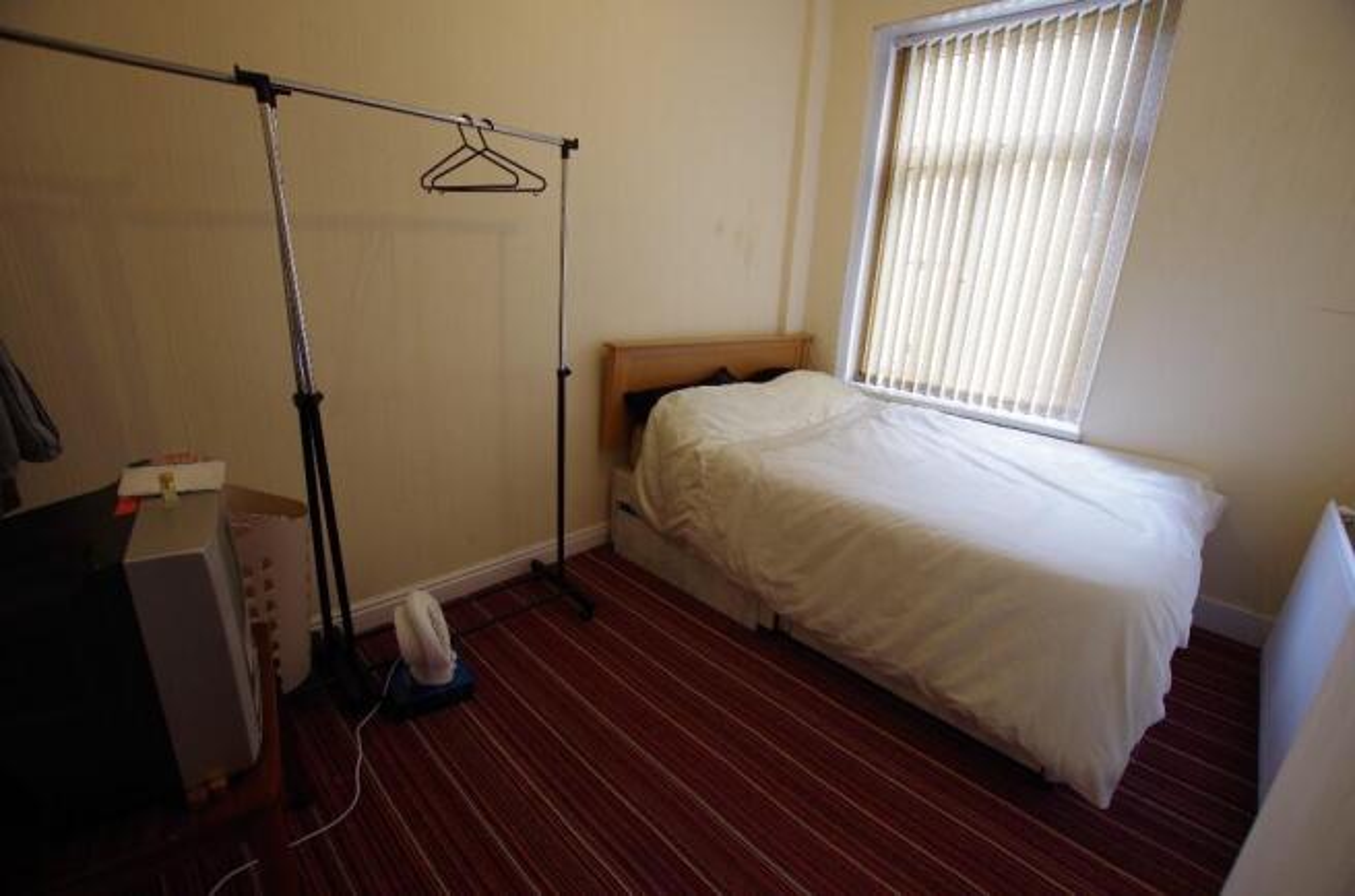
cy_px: 448
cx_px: 678
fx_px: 563
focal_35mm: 15
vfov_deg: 77.0
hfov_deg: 100.5
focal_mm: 10
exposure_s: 1/30
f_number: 3.5
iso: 400
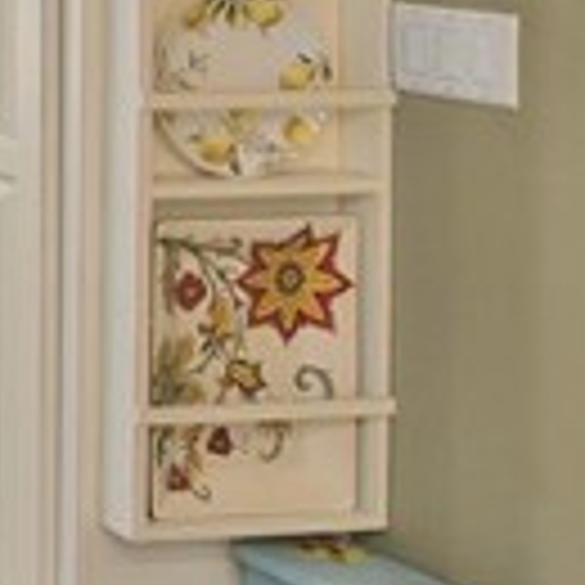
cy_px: -268
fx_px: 1797
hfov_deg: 11.2
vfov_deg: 16.9
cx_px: -1179
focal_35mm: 94
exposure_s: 1/320
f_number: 5.6
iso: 400
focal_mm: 14
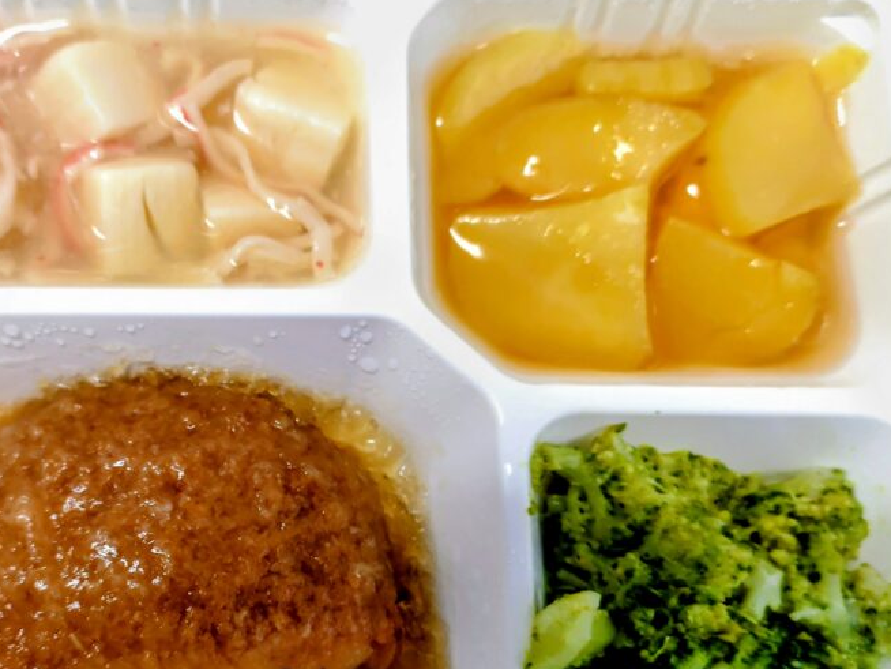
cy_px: 454
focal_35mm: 36
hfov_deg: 50.1
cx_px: 275
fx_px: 927
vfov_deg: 39.2
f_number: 1.9
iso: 860
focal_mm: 5.6
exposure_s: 1/50
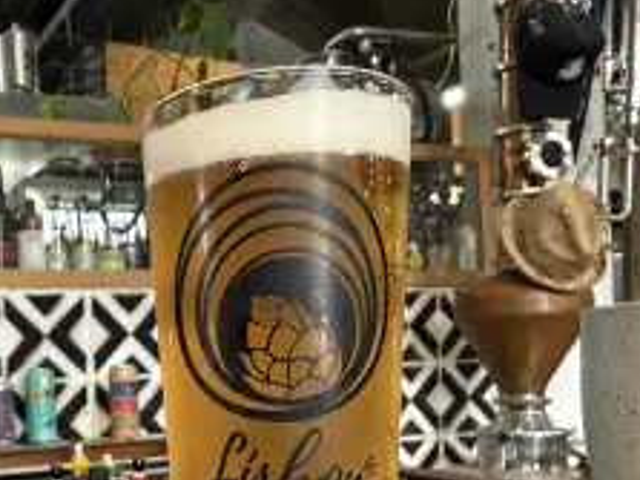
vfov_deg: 32.3
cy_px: 408
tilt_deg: -2.6
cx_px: 158
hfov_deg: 42.5
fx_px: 795
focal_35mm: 43
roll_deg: +2.1
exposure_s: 1/50
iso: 640
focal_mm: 2.22
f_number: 2.2
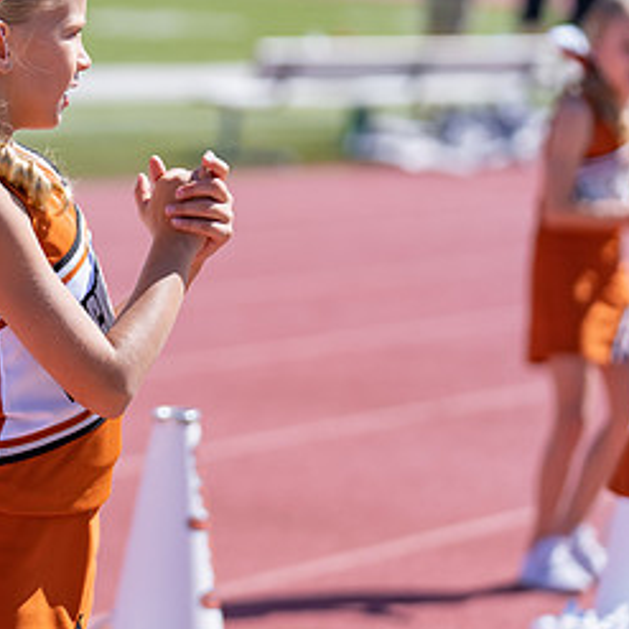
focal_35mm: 200
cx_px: -3
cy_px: 246
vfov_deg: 8.7
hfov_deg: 8.7
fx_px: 4112
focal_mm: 100
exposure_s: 1/1600
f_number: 2.8
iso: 100
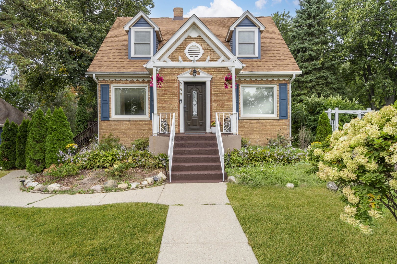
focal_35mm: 21
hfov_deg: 81.2
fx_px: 232
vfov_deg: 59.5
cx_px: 198
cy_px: 132
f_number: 10
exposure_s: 1/25
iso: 100
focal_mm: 21
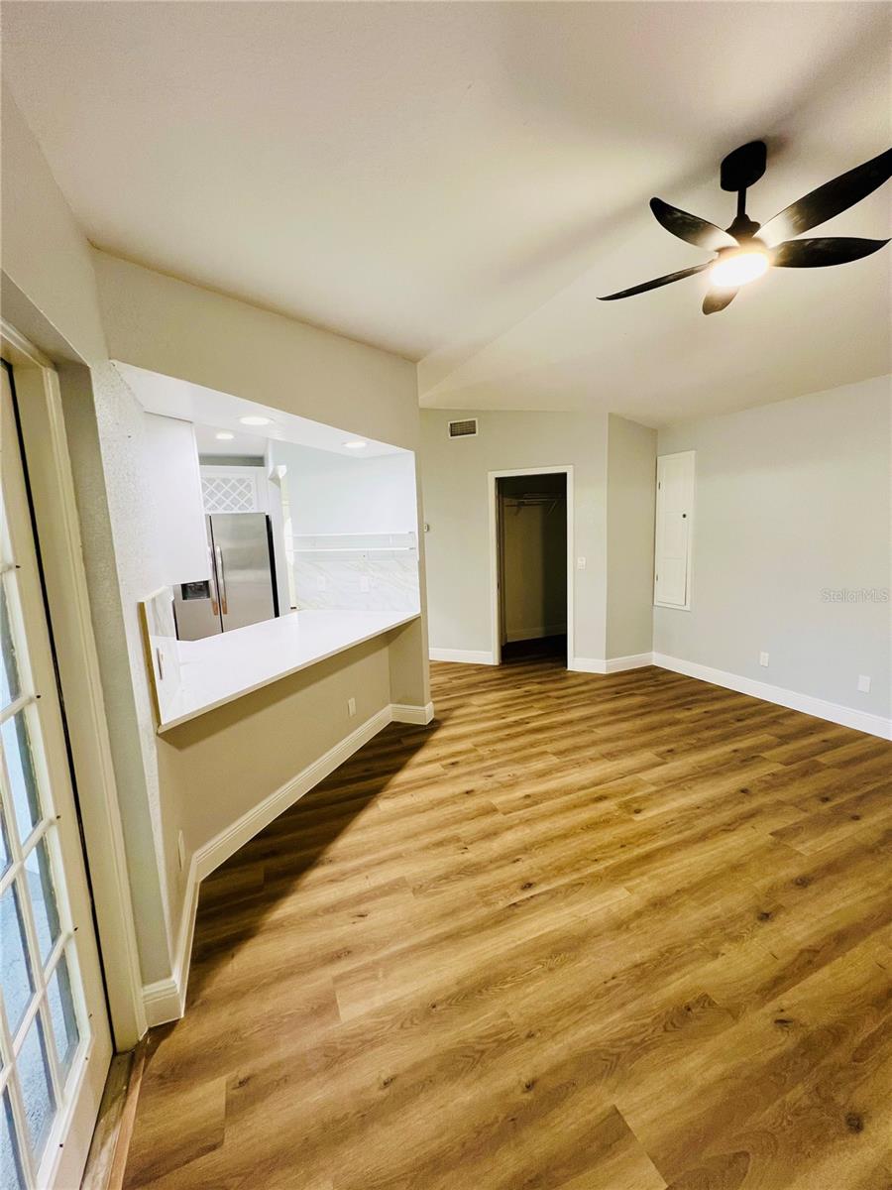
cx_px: 446
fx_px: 447
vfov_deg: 106.2
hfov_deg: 89.9
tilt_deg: -8.0
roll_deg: +1.6
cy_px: 595
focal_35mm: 13
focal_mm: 1.57
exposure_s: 1/60
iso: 125
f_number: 1.8
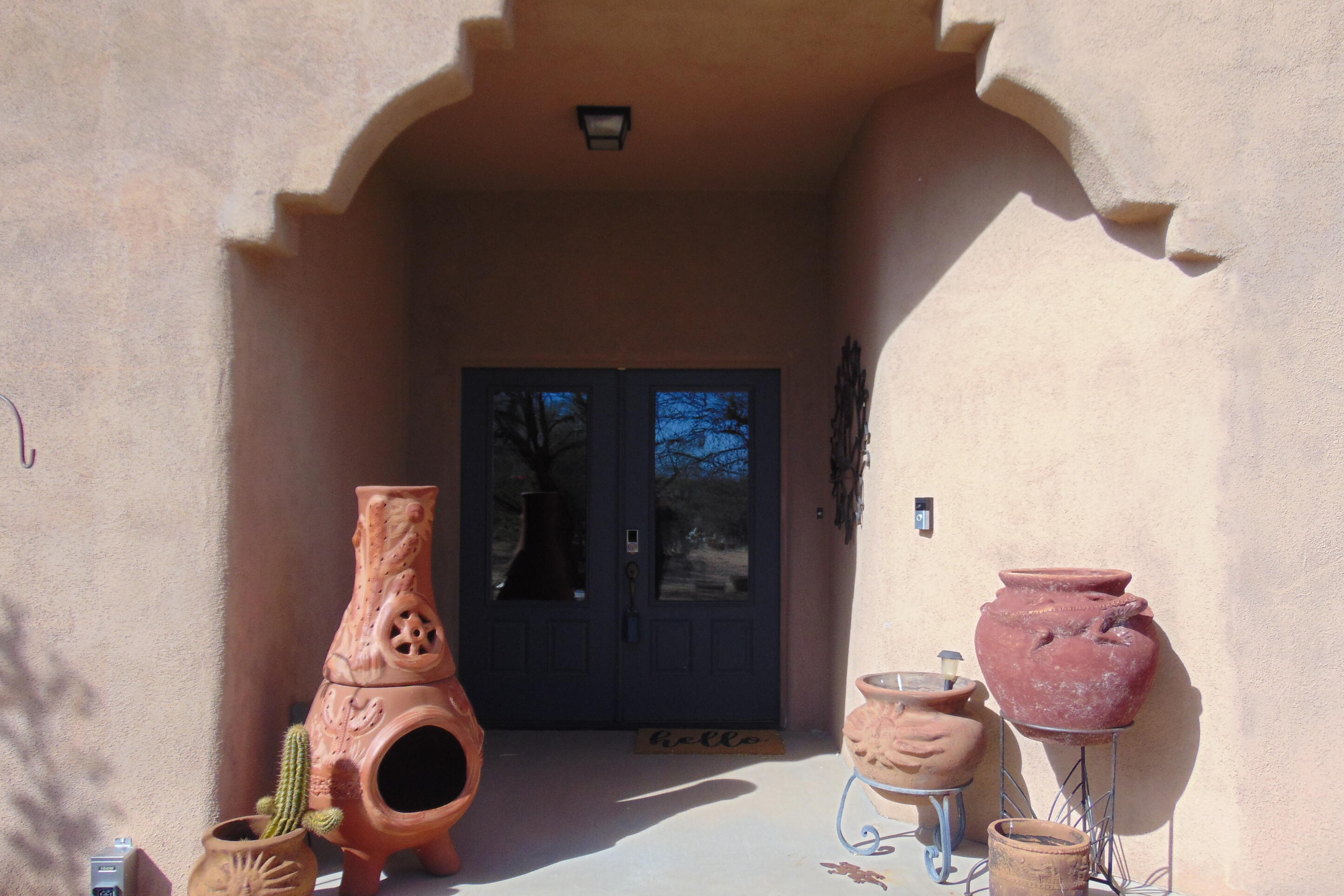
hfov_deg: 67.4
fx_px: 1008
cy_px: 468
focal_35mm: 27
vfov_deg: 47.9
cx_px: 668
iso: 80
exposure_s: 1/1000
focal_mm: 4.5
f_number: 3
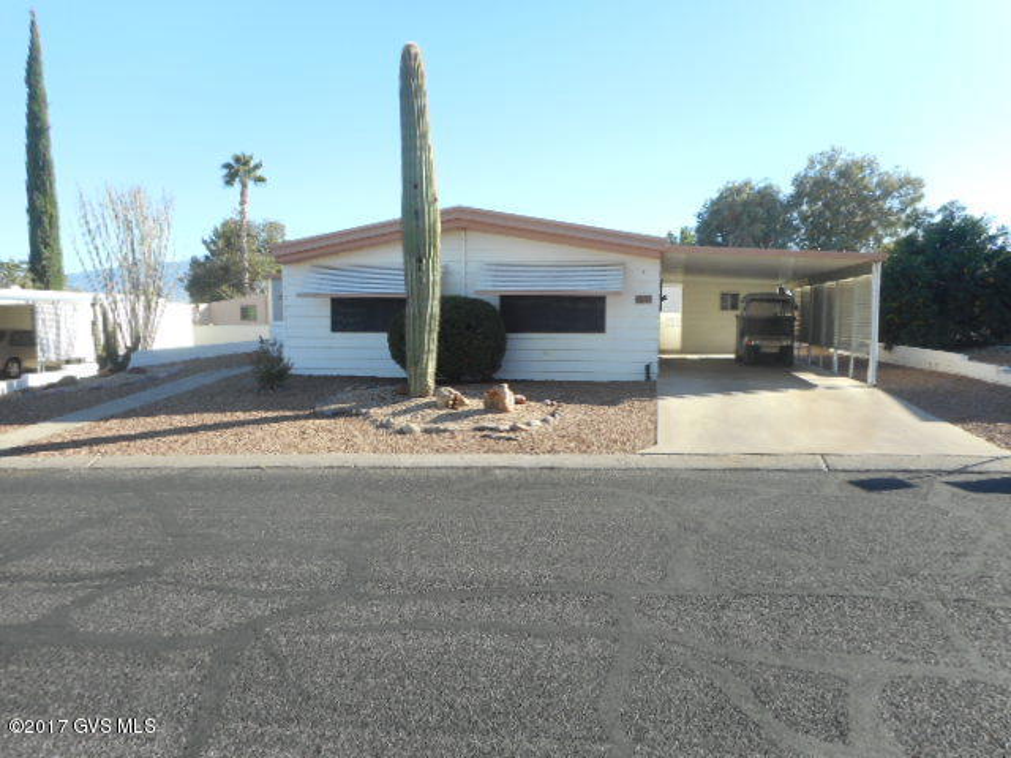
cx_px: 506
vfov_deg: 54.9
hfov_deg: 69.4
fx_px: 730
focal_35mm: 25
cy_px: 379
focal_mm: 4.5
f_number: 3.7
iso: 80
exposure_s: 1/320
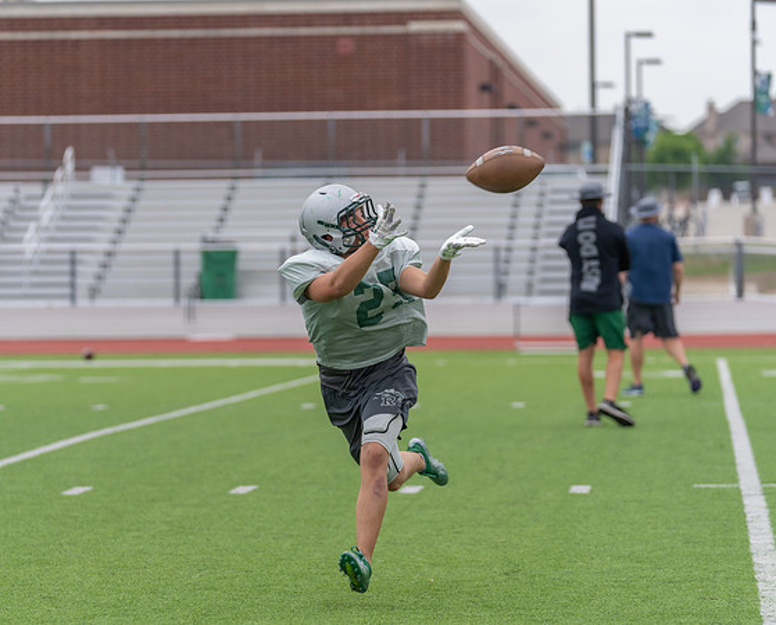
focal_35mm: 167
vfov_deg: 9.3
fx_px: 3850
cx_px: 308
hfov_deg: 11.5
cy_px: 312
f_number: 3.5
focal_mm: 148
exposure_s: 1/1250
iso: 160
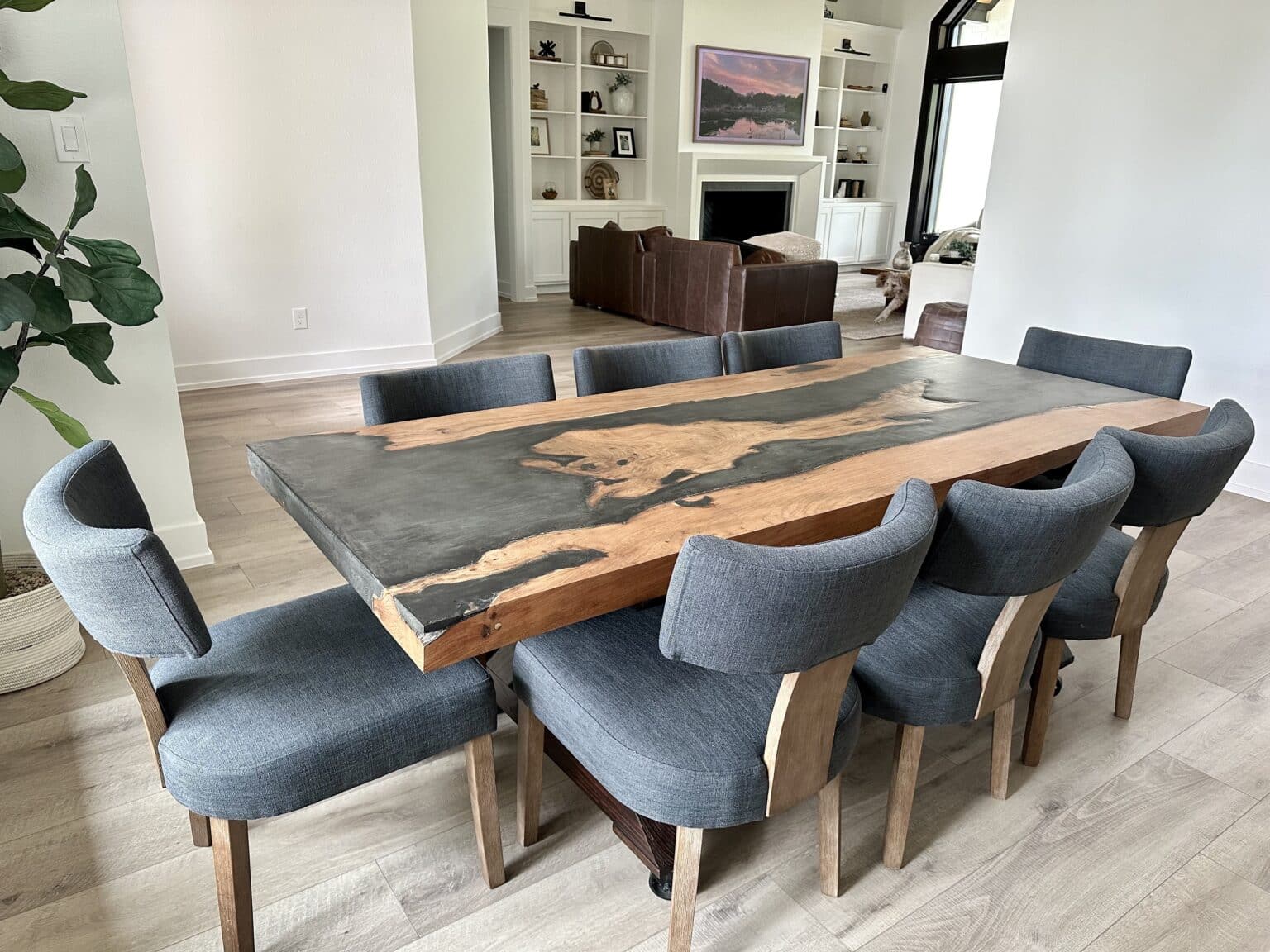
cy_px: 476
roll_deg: -1.7
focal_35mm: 24
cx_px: 635
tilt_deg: -19.8
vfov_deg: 56.8
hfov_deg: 71.6
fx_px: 881
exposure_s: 1/95
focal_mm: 6.86
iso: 250
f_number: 1.78
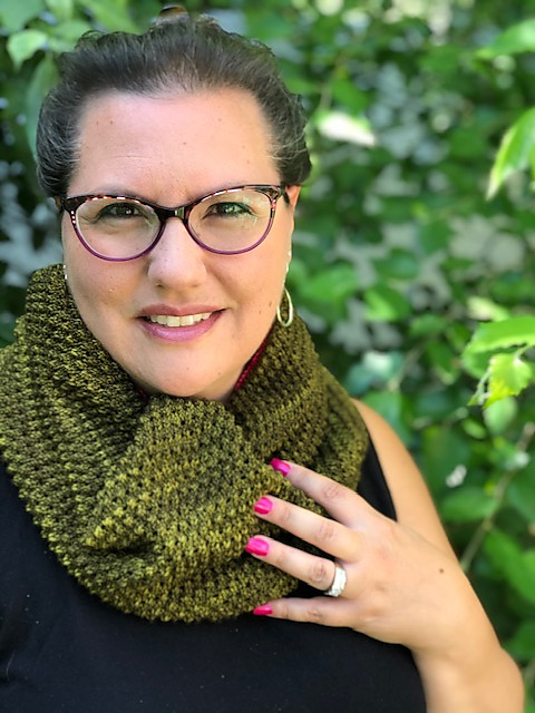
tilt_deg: -12.4
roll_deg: -4.5
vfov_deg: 33.8
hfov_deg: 25.7
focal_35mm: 57
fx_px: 1175
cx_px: 268
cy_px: 356
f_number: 2.8
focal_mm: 6.6
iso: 20
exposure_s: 1/30
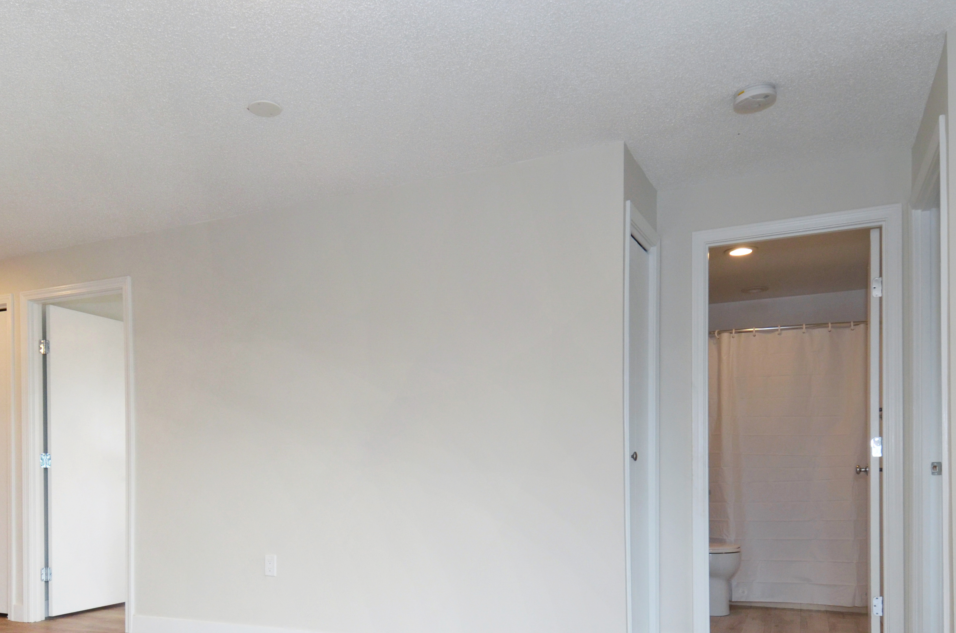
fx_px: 742
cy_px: 483
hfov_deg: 65.1
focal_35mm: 28
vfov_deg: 44.5
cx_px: 389
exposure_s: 1/60
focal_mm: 12
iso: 500
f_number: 7.1
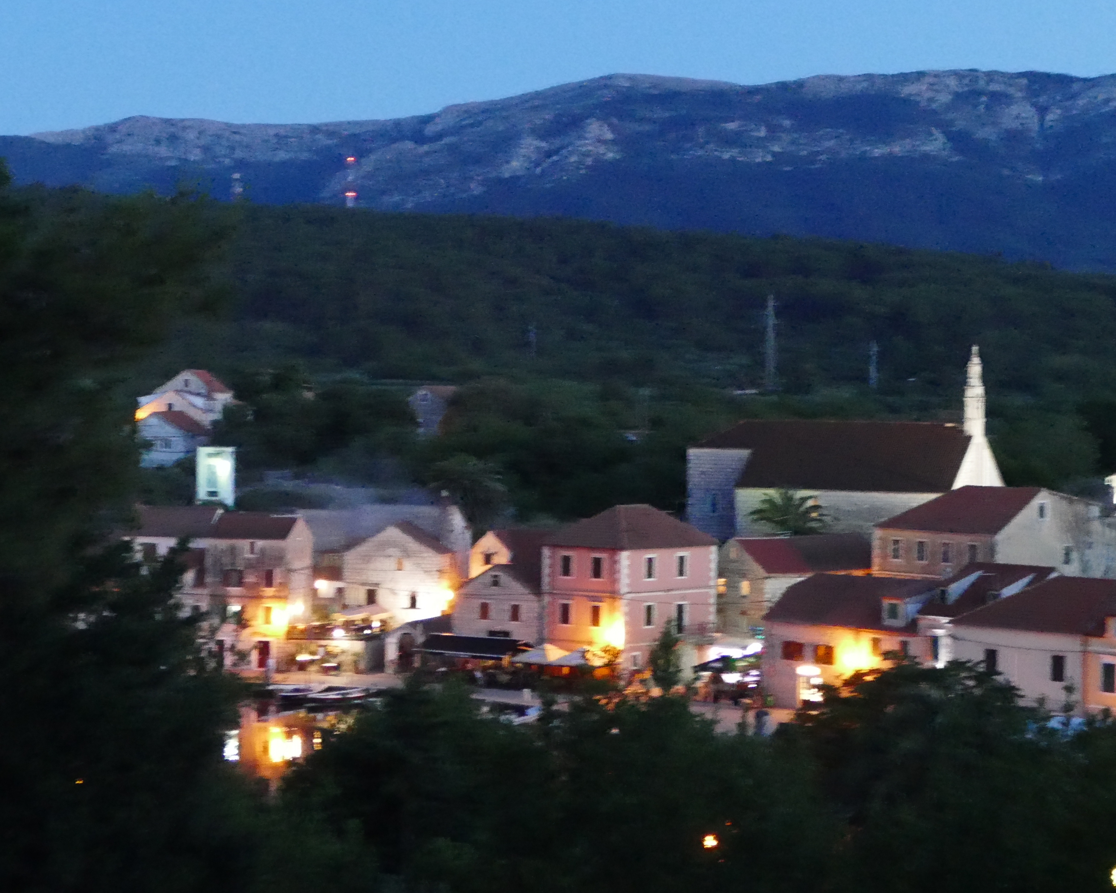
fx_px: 2973
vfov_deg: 17.1
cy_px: 333
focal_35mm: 90
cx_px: 735
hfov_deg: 21.2
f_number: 3.4
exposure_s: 1/20
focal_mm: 18.77
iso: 6400
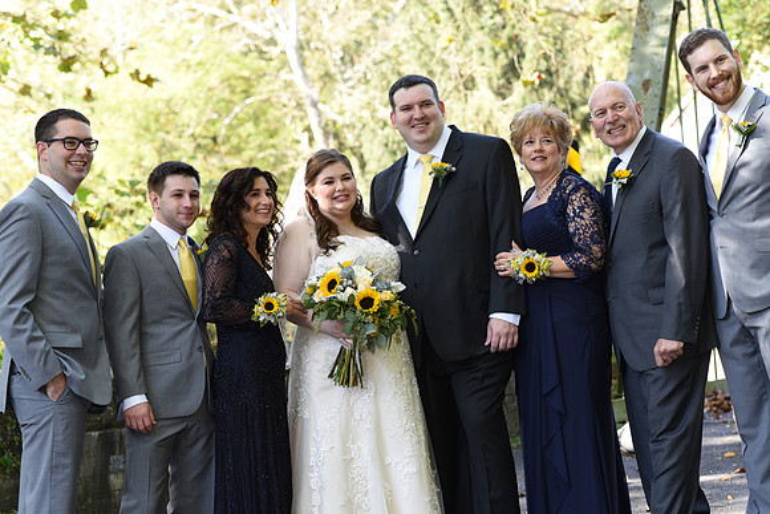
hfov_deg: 23.9
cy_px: 257
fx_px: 1818
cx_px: 385
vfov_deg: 16.1
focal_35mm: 85
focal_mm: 85
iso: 500
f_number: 4.5
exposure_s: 1/200
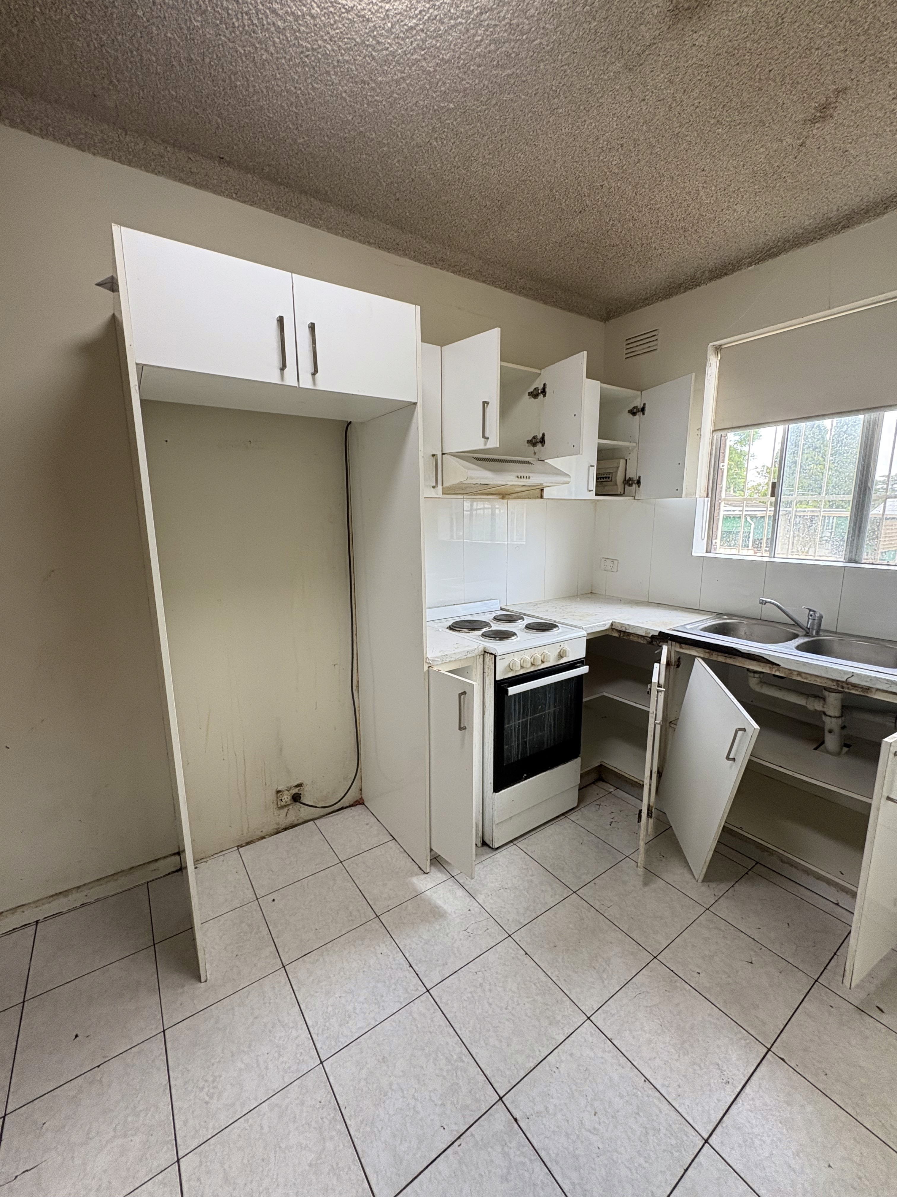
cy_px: 598
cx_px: 448
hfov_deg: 85.7
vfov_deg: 102.1
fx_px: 484
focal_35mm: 14
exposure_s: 1/99
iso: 125
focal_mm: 2.22
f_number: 2.2
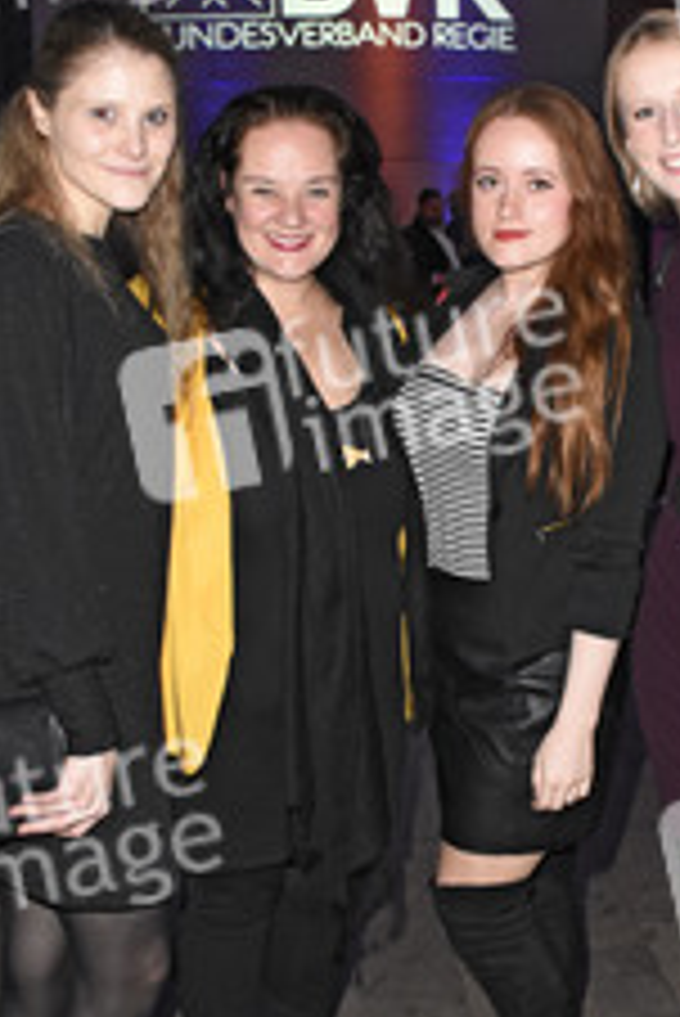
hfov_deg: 25.3
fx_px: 1499
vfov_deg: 37.3
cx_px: 482
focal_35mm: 53
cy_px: 621
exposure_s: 1/125
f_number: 6.3
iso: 3200
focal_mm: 20
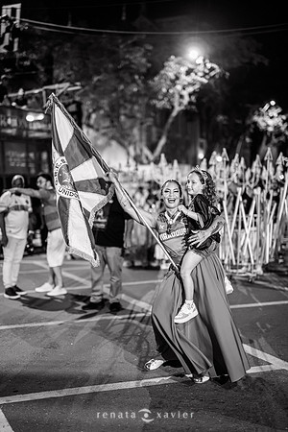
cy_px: 216
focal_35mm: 50
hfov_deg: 27.0
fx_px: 600
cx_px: 144
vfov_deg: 39.6
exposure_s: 1/320
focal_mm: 50
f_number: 1.2
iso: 2500
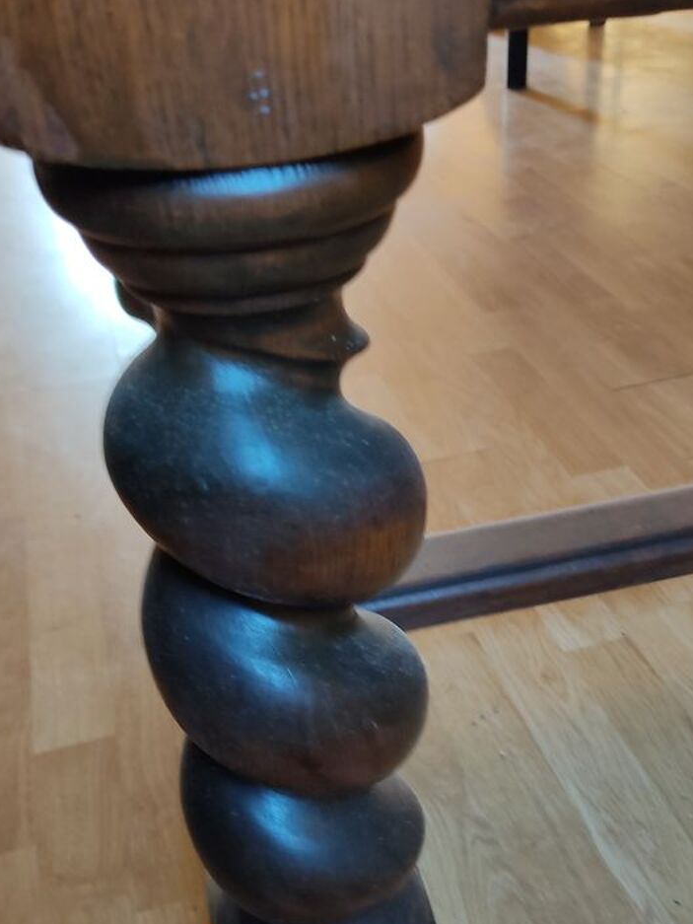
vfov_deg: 50.0
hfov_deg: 38.7
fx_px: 987
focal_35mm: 37
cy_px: 514
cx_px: 356
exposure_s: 1/33
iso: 325
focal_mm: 4.74
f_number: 1.79
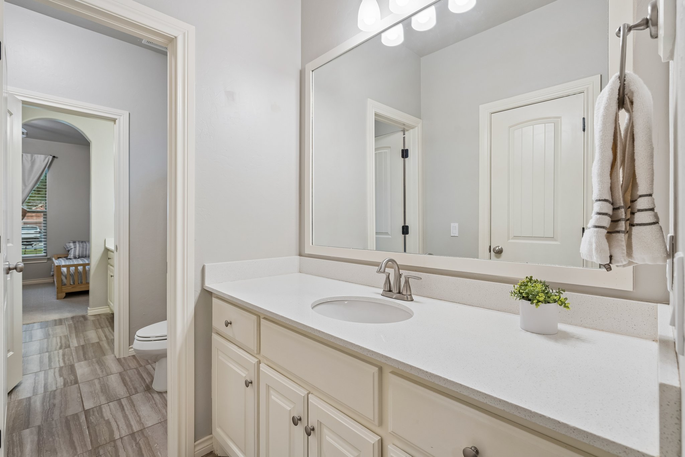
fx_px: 323
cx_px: 342
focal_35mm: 17
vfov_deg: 70.4
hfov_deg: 93.3
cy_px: 228
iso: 200
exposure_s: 1/15
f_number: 8
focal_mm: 17
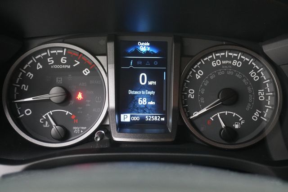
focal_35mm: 43
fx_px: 344
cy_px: 96
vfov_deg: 31.2
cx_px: 144
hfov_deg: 45.4
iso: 3200
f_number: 4.5
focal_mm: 29
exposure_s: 1/60
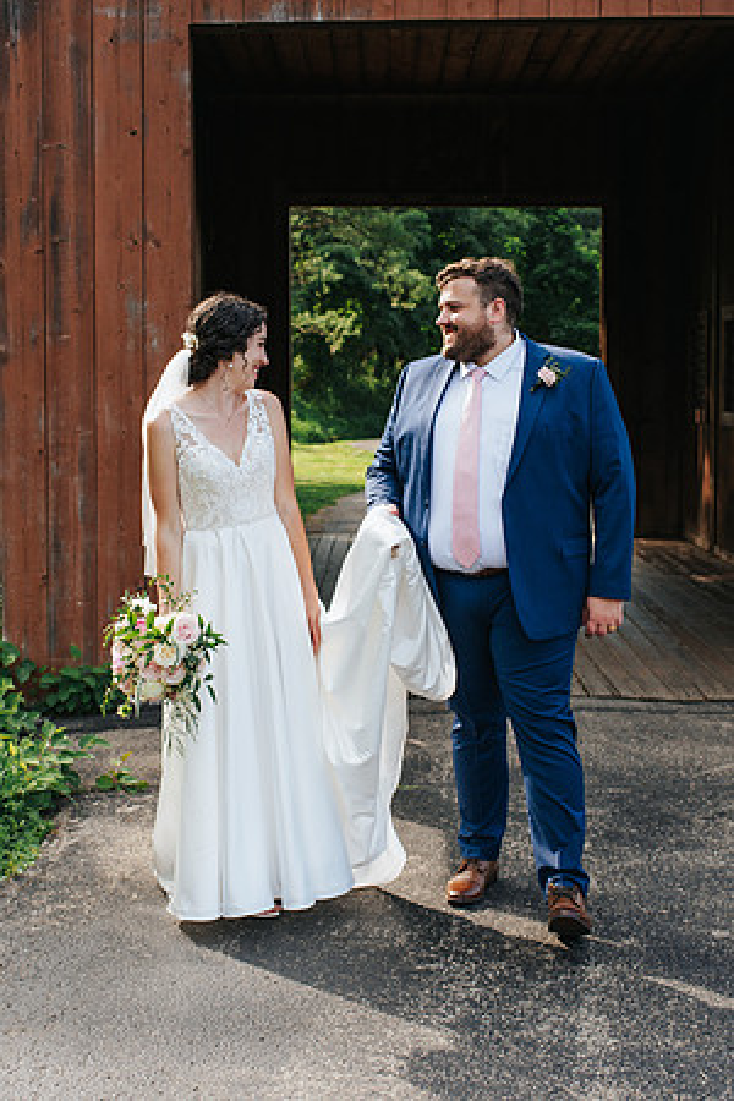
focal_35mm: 53
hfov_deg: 25.5
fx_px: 1619
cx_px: 312
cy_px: 550
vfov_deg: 37.6
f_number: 3.2
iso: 140
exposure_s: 1/400
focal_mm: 35
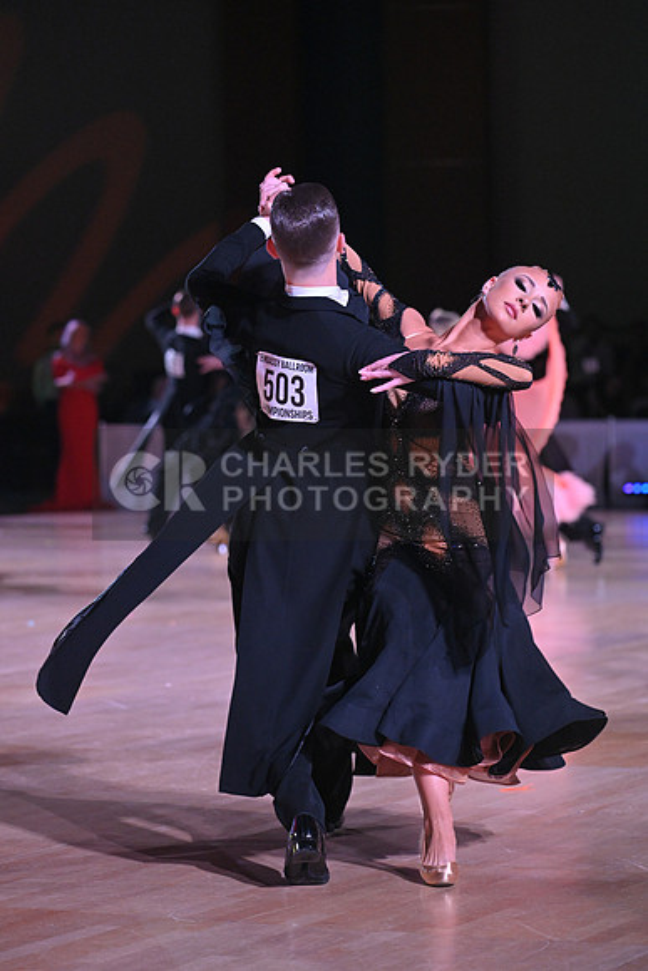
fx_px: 3373
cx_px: 324
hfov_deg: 11.0
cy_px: 486
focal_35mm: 125
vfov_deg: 16.4
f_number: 4
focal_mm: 125
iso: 3200
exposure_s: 1/400
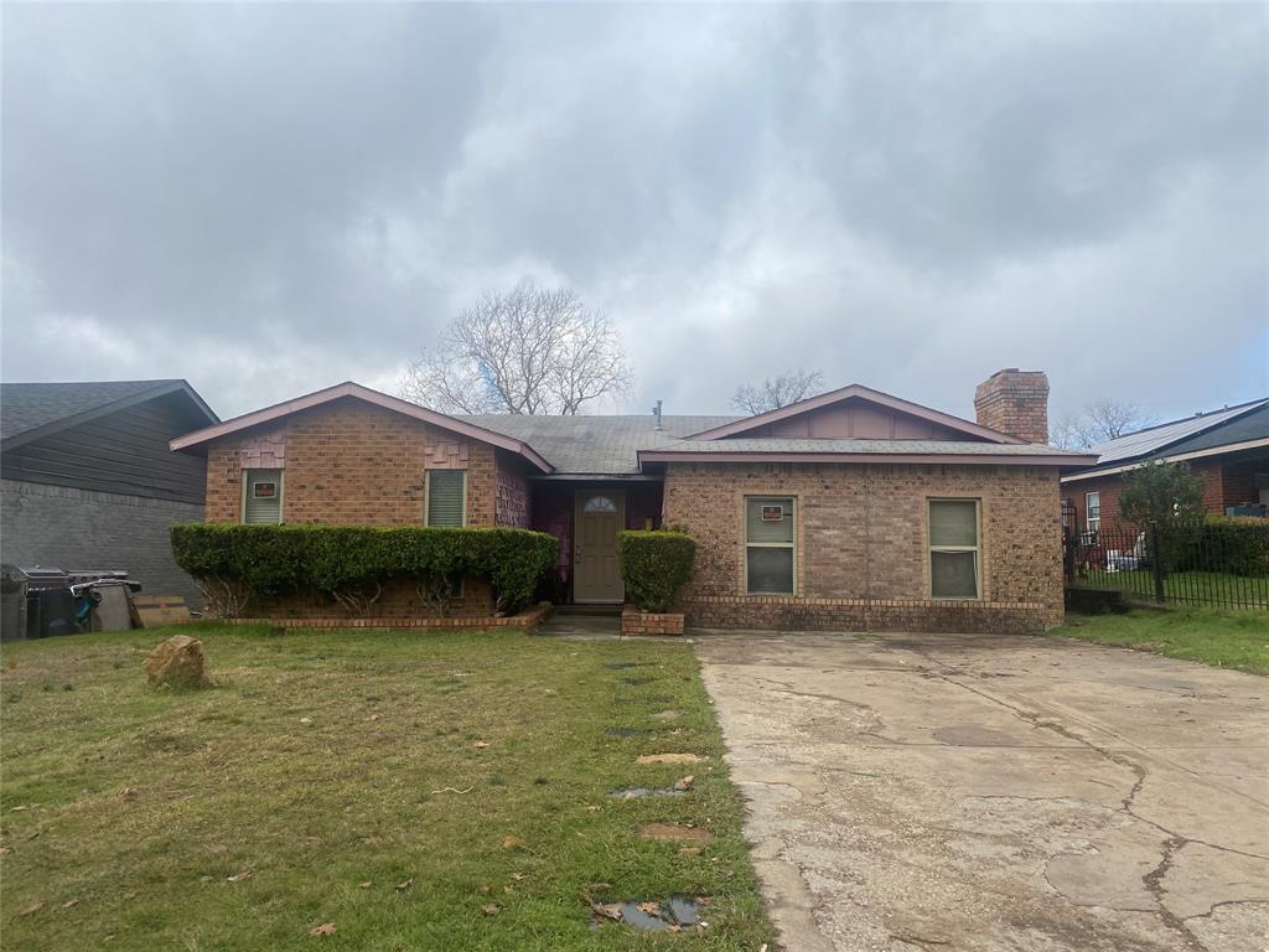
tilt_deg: +5.0
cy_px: 476
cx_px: 634
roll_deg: -0.8
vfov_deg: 53.1
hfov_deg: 67.3
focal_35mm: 26
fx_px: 953
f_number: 1.8
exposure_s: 1/2688
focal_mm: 4.25
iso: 32
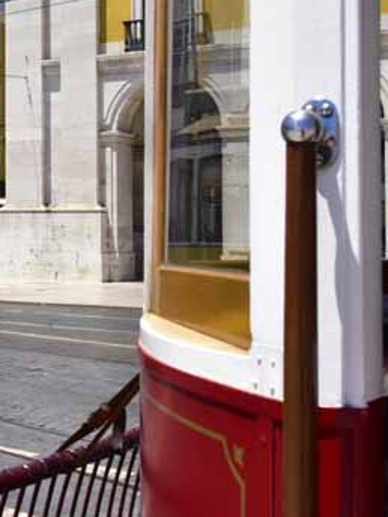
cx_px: -117
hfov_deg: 20.1
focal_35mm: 67
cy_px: 148
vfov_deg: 28.7
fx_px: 1001
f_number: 16
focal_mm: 24
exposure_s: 1/1000
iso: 1250
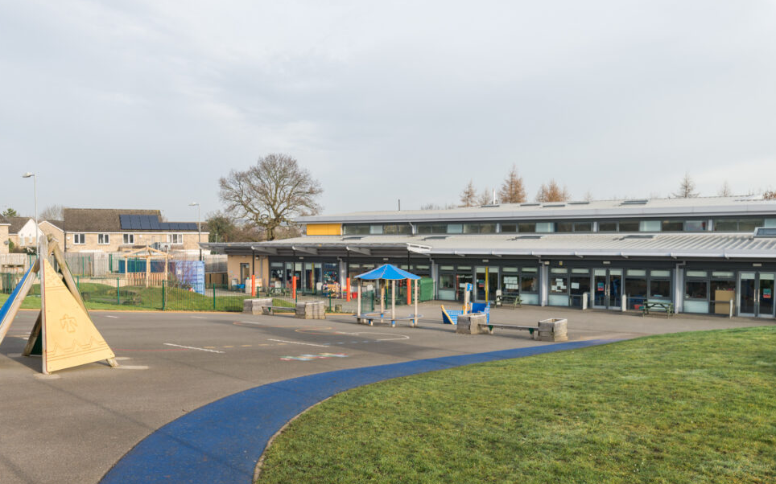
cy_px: 277
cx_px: 368
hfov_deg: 58.1
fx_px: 698
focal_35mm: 33
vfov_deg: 38.2
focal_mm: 30
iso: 100
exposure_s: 1/80
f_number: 9
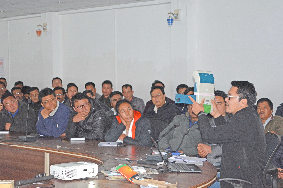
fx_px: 648
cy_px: 94
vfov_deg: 16.6
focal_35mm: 82
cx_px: 142
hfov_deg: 24.6
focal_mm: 55
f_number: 5.6
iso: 2000
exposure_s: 1/60
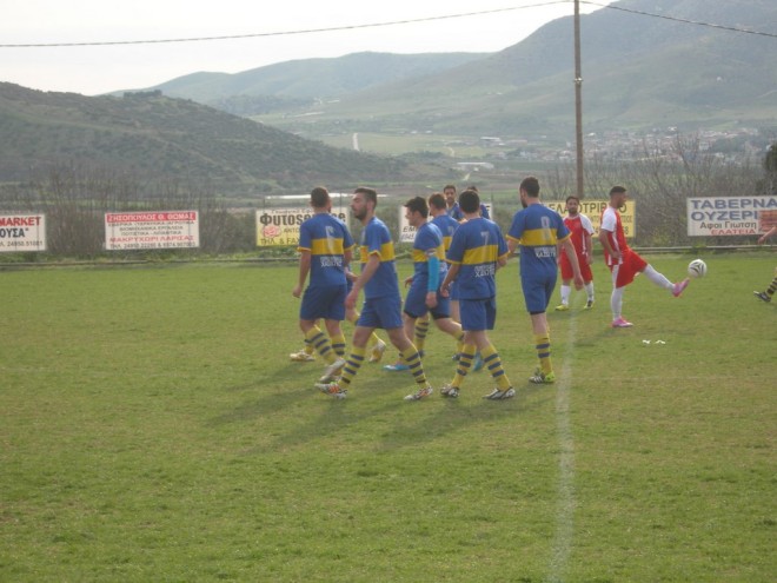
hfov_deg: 17.4
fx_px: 2536
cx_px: 388
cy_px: 292
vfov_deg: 13.1
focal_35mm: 113
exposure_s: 1/60.7
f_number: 8.2
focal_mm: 23.4
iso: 50
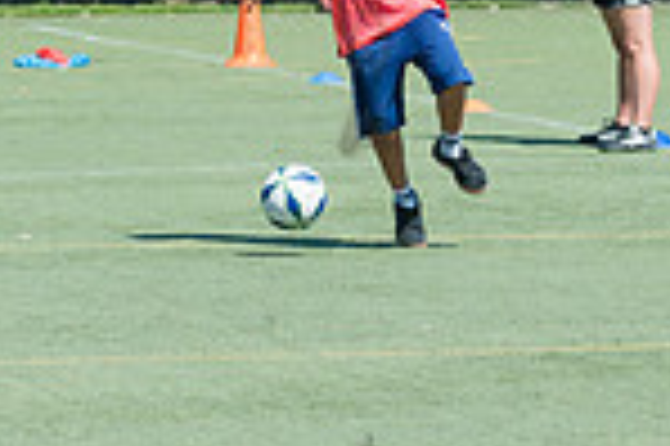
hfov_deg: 5.3
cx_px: 364
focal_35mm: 389
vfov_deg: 3.5
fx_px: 7232
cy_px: 74
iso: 200
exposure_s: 1/1250
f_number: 4
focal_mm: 100
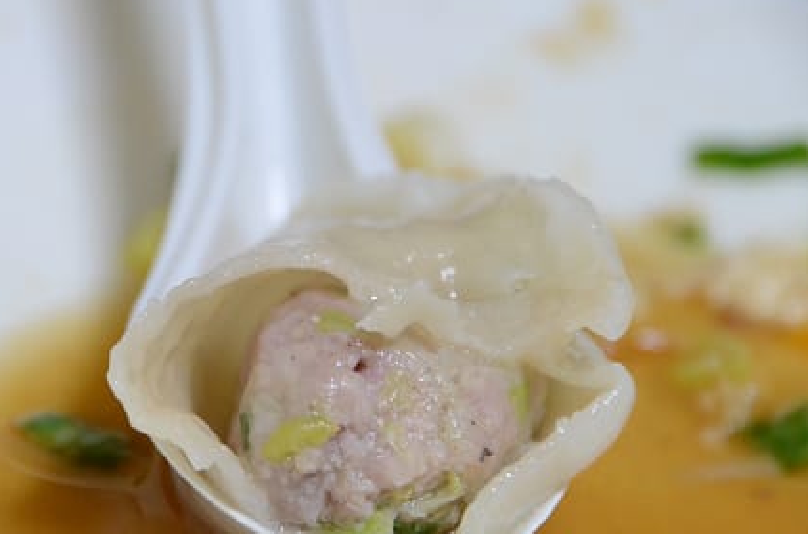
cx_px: 285
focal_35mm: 369
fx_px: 8253
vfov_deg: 3.7
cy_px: 337
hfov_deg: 5.6
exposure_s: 1/30
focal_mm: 185
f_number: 6
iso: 2500
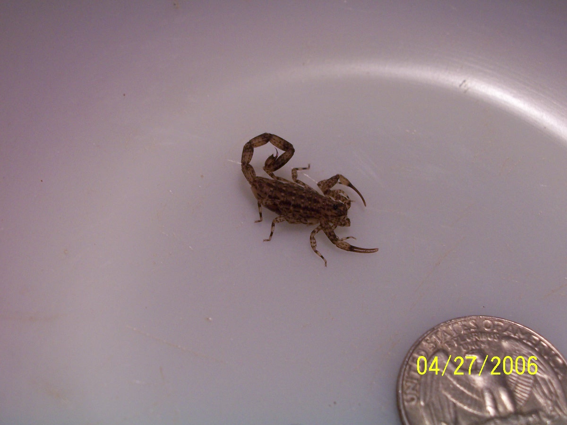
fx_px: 688
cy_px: 212
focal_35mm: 42
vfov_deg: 34.3
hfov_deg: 44.8
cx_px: 284
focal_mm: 7.2
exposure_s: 1/15
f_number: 2.8
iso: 140
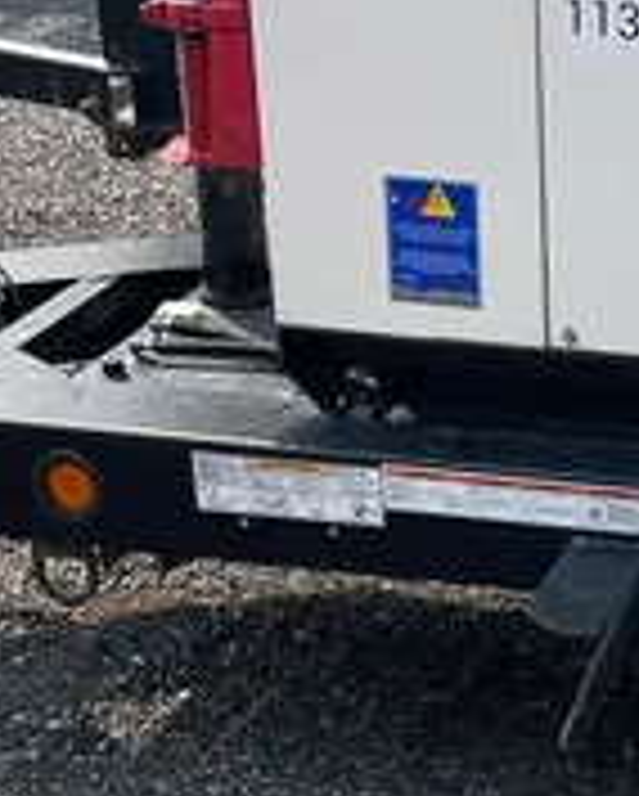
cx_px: 801
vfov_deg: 17.9
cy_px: 767
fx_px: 2478
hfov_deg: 14.2
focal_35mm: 105
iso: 32
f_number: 1.6
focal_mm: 4.2
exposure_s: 1/1887
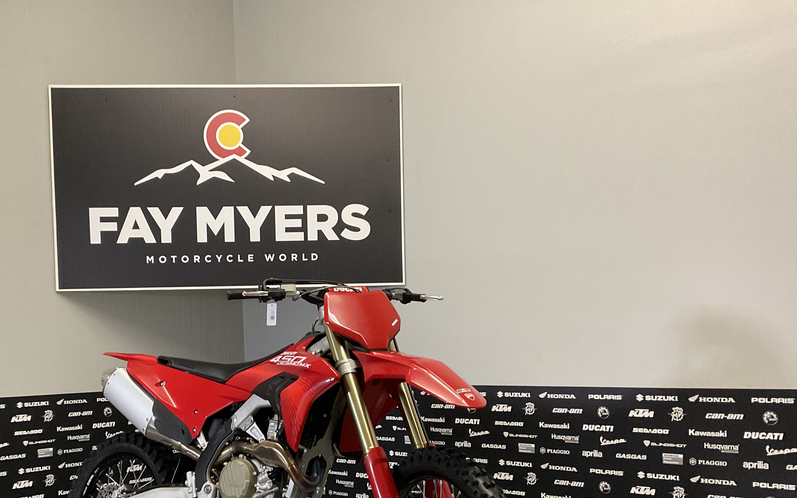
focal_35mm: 39
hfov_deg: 49.9
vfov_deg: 32.2
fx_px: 847
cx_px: 301
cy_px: 366
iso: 200
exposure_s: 1/60
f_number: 1.8
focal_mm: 3
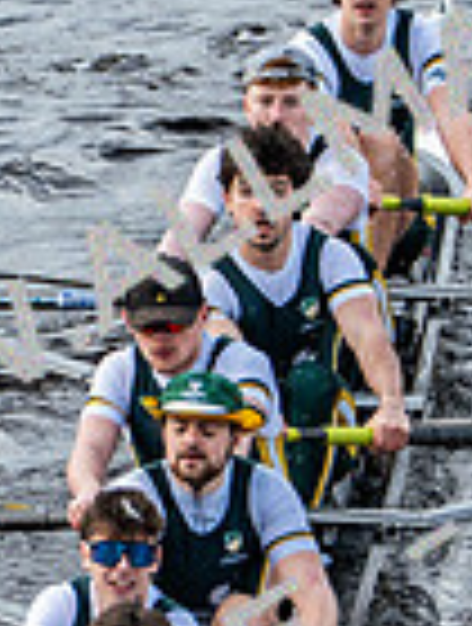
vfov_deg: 1.3
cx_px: 202
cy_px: 565
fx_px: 27436
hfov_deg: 1.0
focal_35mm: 1516
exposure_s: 1/1250
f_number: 6.3
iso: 640
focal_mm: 379
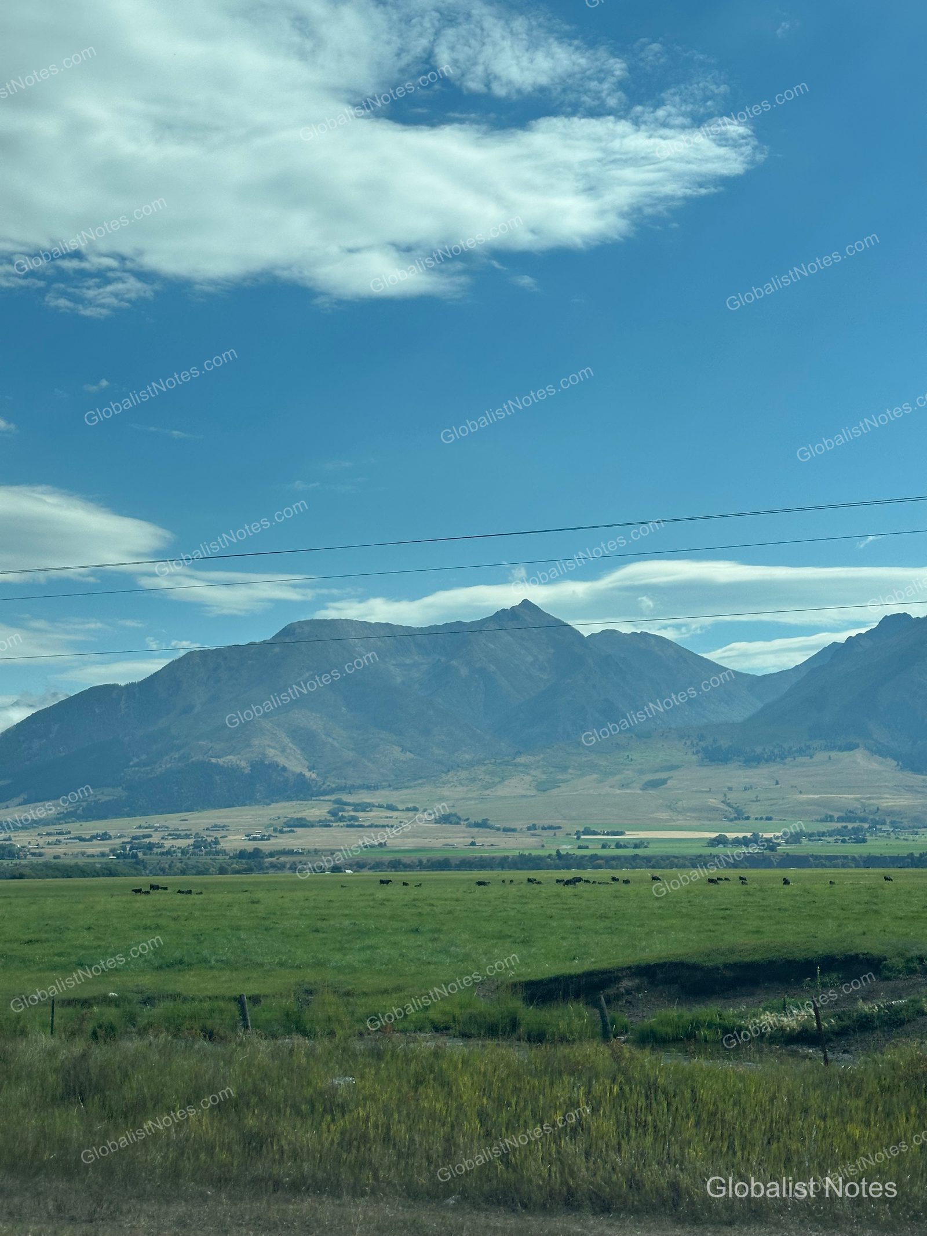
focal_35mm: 48
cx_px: 464
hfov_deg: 30.3
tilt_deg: +9.1
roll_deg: -0.5
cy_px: 618
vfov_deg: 39.7
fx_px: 1714
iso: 64
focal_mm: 6.86
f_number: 1.78
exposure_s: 1/7092
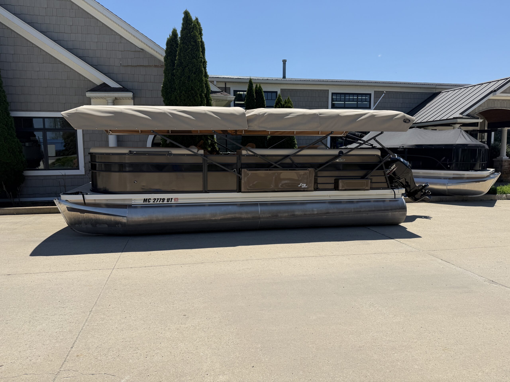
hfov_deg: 71.6
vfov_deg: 56.8
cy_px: 191
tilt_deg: -7.4
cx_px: 255
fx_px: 354
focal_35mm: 24
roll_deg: +0.8
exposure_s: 1/6173
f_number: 1.78
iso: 80
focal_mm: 6.76
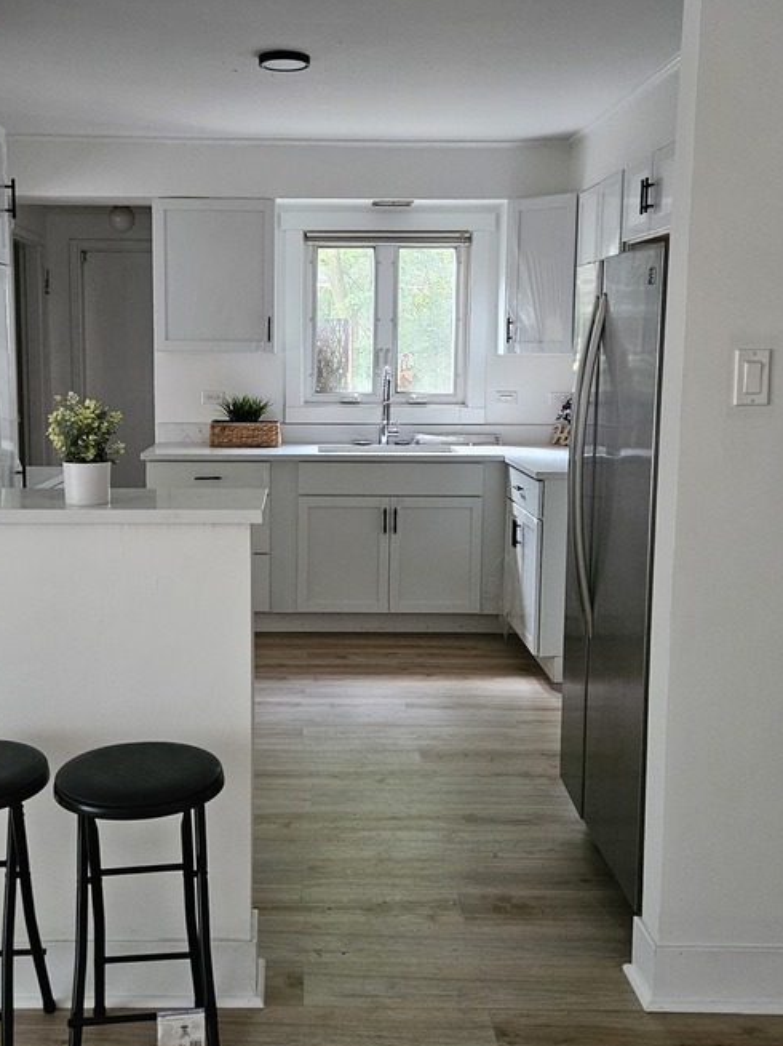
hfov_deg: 37.5
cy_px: 501
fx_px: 1147
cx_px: 294
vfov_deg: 49.0
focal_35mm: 38
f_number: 1.8
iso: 640
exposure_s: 1/40
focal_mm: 5.4
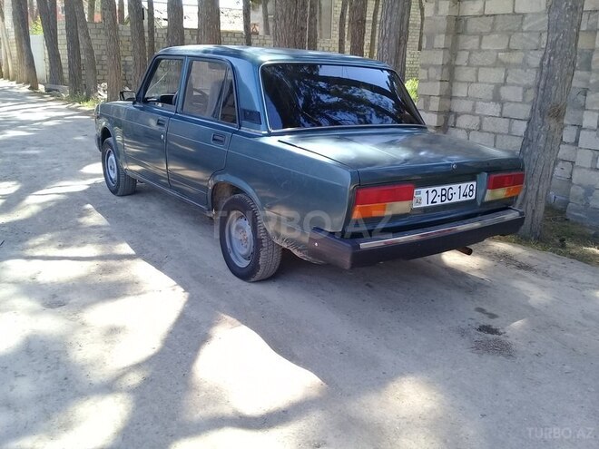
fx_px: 536
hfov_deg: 58.4
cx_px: 300
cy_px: 224
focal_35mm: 31
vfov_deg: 45.4
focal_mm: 3.3
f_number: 2.2
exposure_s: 1/145
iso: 50
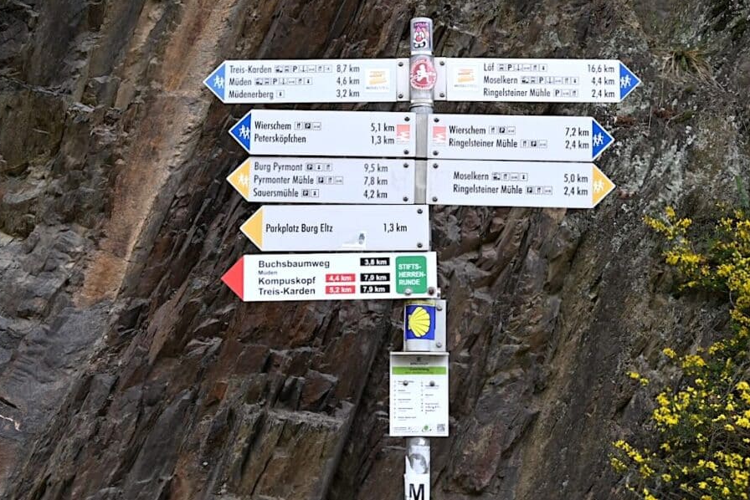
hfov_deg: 48.4
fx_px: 834
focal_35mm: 40
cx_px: 416
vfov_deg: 33.4
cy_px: 216
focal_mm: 35
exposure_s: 1/250
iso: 140
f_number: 5.6
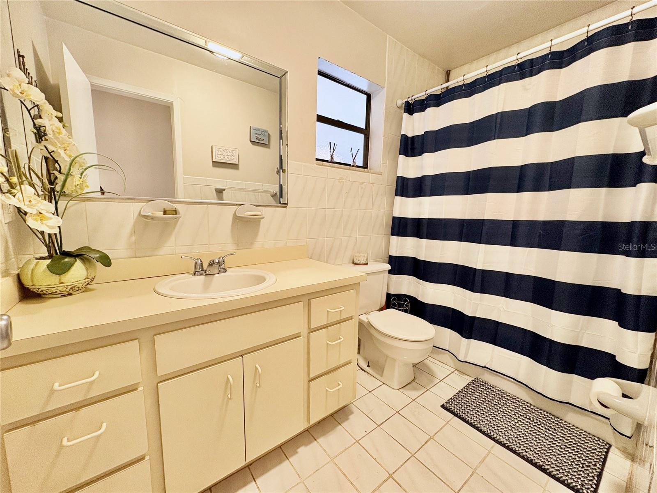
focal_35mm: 14
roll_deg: -1.3
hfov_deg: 102.1
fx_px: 266
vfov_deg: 85.7
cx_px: 328
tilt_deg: -7.2
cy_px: 246
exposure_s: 1/60
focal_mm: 2.22
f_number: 2.2
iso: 200
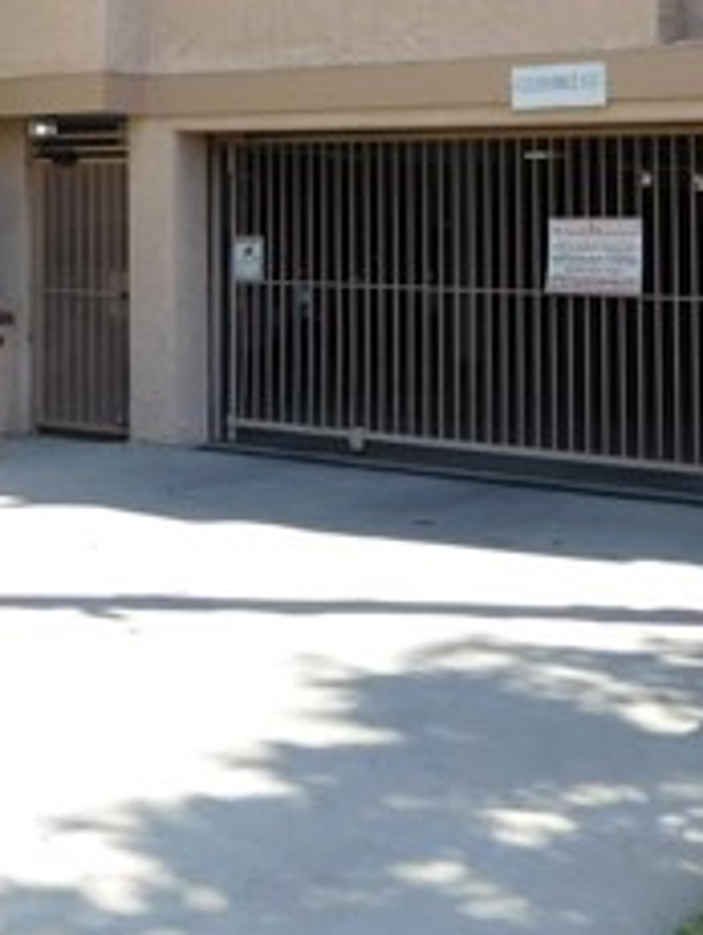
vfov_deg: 28.8
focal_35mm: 64
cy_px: 65
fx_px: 1730
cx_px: 163
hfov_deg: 22.7
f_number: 3
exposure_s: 1/640
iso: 125
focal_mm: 4
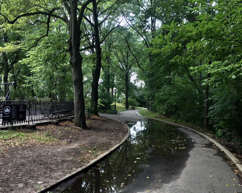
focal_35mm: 32
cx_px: 123
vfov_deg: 45.8
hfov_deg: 55.7
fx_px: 229
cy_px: 97
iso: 25
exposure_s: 1/120
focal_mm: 4.15
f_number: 2.2
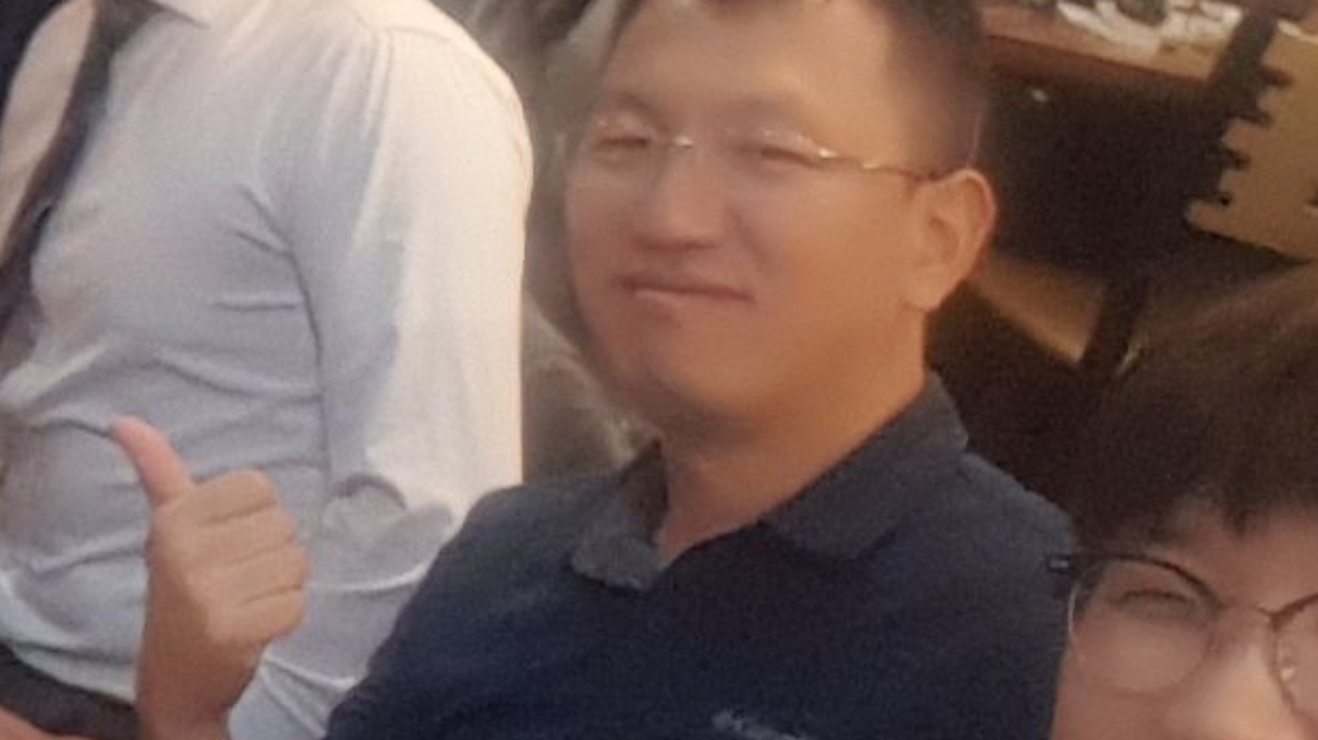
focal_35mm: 96
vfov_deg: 12.5
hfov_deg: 17.8
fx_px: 3354
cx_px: -1064
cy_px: 30
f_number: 1.7
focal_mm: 2.1
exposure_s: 1/30
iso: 125
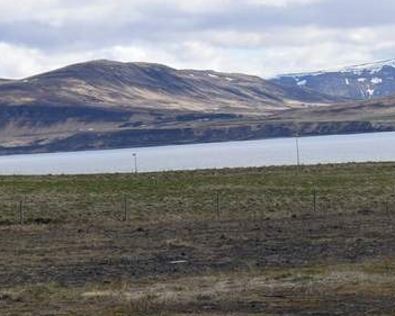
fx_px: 1731
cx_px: 284
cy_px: 119
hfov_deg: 13.0
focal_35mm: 148
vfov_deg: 10.4
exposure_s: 1/400
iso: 200
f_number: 10
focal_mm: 36
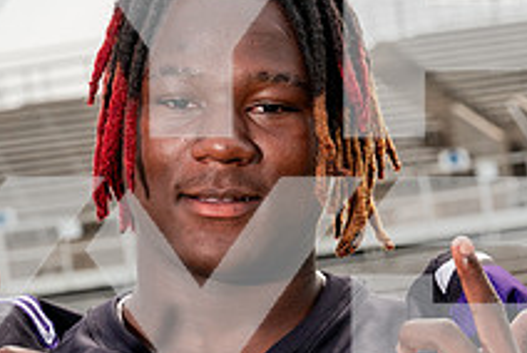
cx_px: 303
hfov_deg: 13.4
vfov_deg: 9.0
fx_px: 2243
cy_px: 309
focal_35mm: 153
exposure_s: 1/800
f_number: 5.6
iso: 125
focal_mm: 56
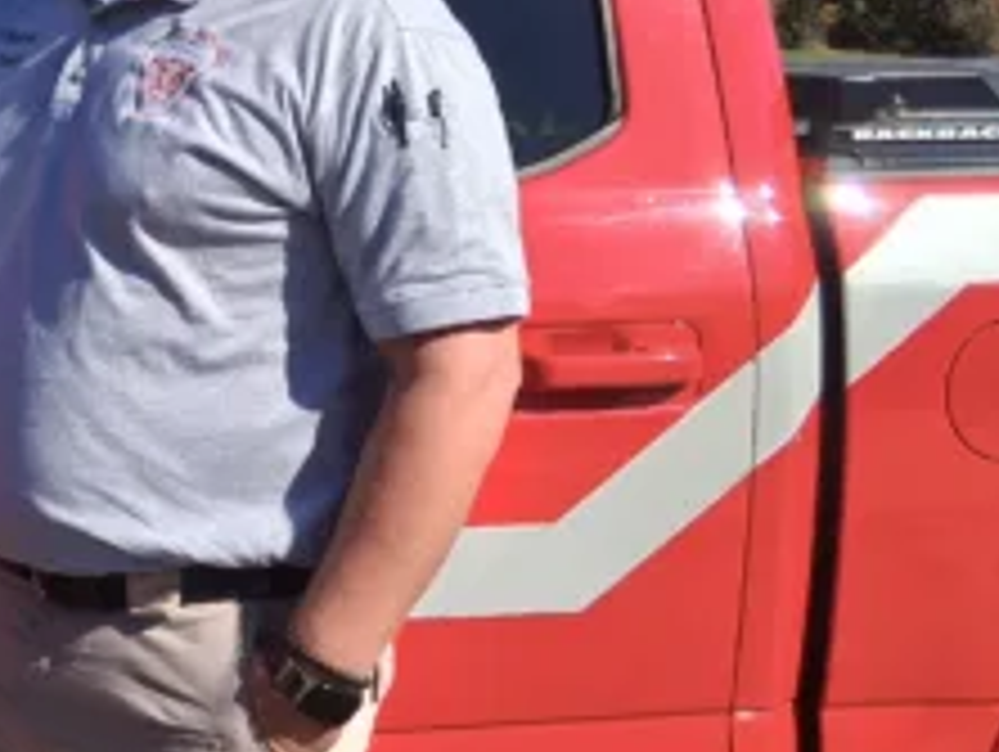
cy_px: 185
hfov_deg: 23.6
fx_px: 2253
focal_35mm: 78
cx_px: -65
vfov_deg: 18.8
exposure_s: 1/620
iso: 25
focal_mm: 3.98
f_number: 1.8
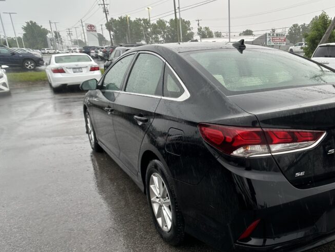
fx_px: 397
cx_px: 238
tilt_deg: -16.4
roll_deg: +1.3
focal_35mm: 41
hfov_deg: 44.7
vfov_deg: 35.1
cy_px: 149
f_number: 1.5
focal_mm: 5.7
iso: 40
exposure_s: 1/158
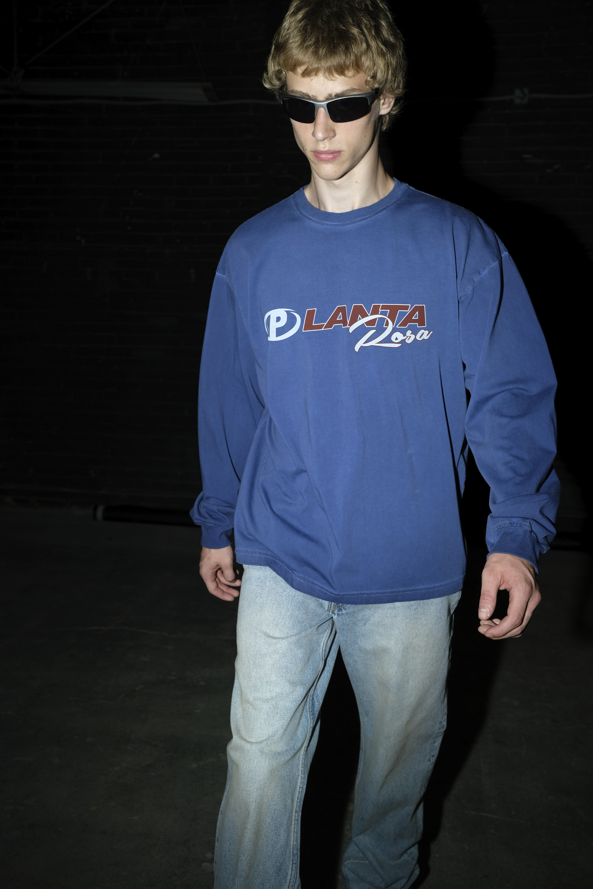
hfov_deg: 37.9
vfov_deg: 54.4
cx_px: 296
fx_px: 865
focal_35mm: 35
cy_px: 444
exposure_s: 1/125
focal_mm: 23
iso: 100
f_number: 4
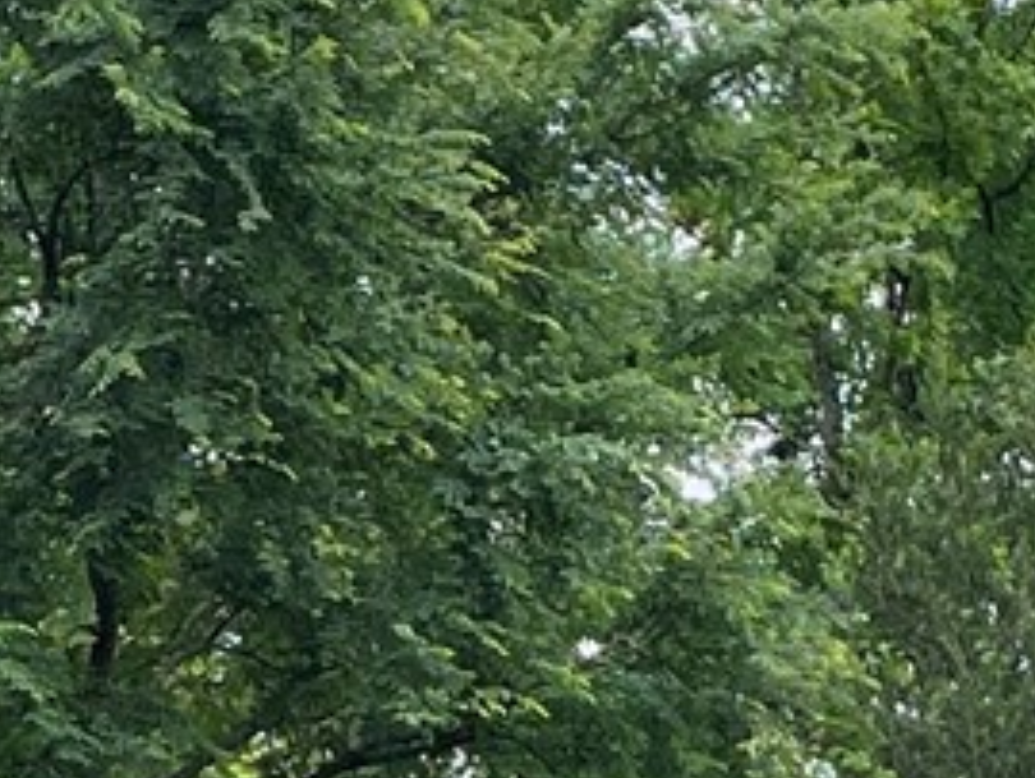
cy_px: 1629
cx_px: 119
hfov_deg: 10.0
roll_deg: +0.0
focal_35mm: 197
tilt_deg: +9.9
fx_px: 5895
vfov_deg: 7.2
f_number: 1.6
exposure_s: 1/461
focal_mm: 4.2
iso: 32
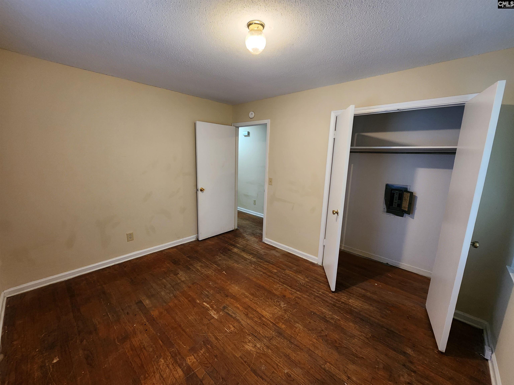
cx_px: 257
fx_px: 193
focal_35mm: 13
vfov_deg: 89.9
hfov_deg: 106.2
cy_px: 192
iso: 400
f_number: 2.2
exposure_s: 1/30
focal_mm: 2.2
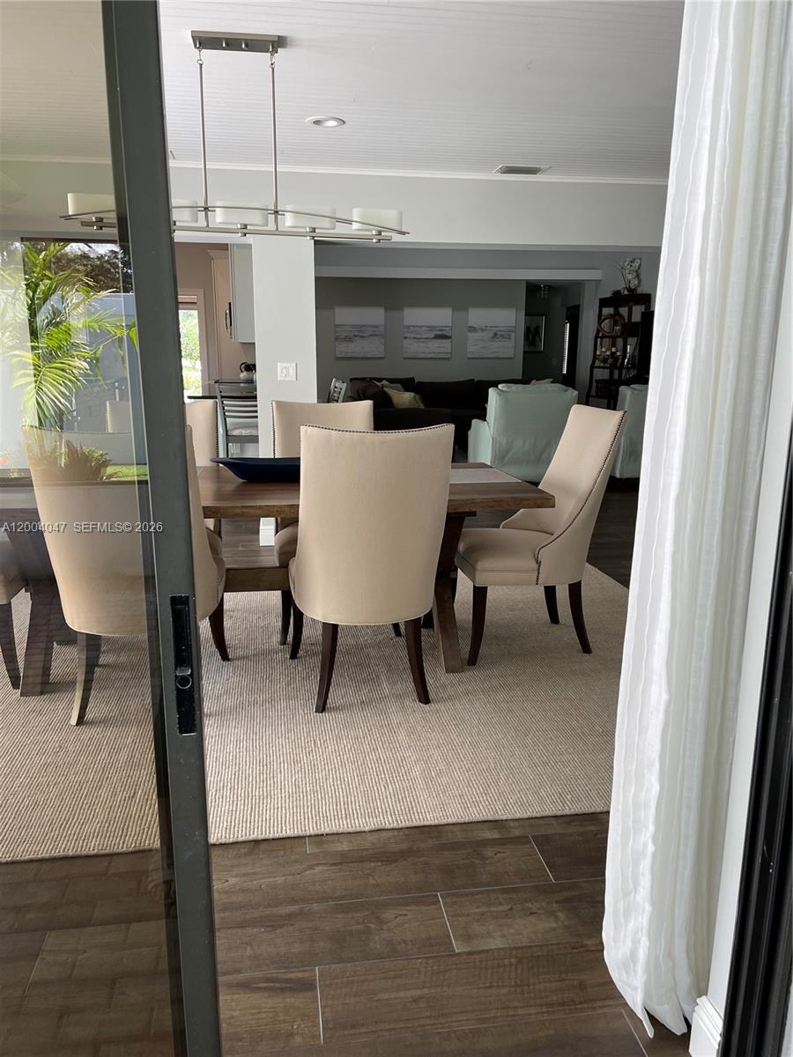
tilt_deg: -9.1
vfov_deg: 67.3
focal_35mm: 26
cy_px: 528
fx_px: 794
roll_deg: +0.7
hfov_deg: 53.1
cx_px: 396
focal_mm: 4.2
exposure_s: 1/121
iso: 64
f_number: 1.6
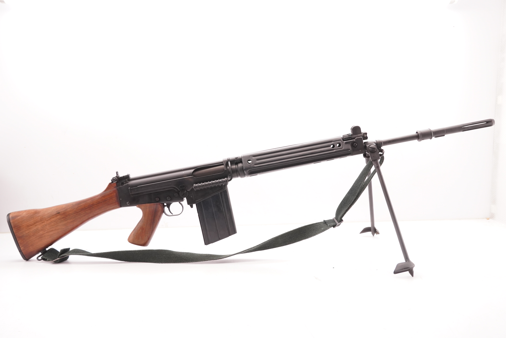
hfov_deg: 59.5
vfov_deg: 41.8
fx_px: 443
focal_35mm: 32
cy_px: 169
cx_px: 253
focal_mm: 21
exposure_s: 1/125
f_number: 5.6
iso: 1000
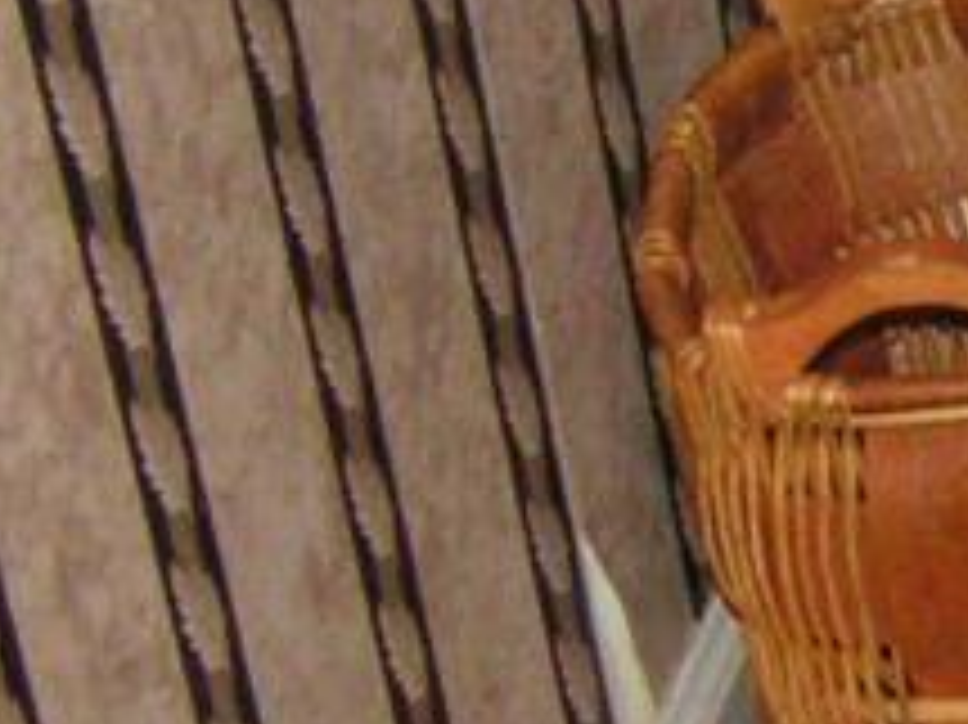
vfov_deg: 6.5
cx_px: 2013
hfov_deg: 8.3
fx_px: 6316
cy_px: -45
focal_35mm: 226
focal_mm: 6.3
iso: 200
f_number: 2.8
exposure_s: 1/40
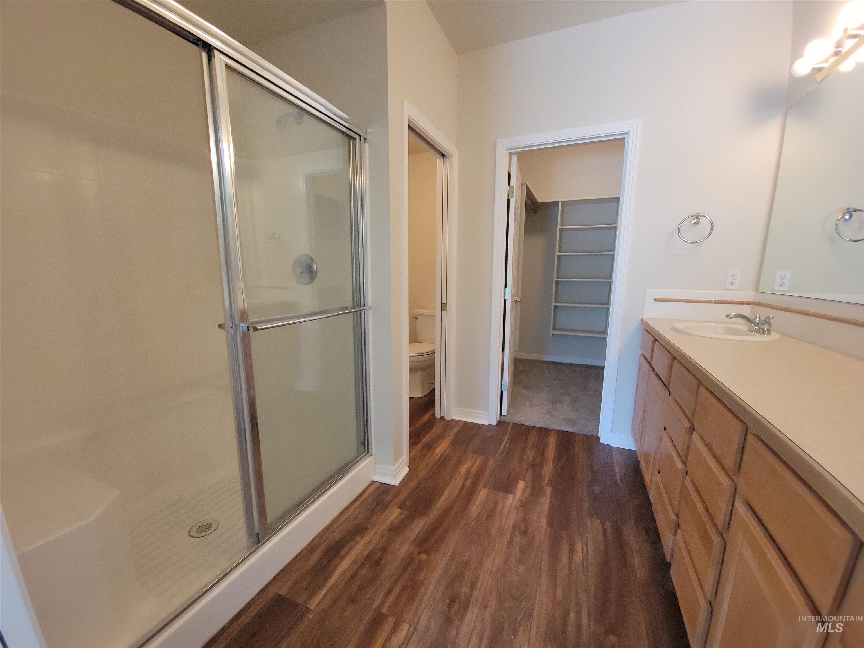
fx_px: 324
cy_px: 324
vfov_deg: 89.9
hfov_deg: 106.2
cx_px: 432
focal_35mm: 13
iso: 320
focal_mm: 2.2
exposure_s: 1/60
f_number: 2.2
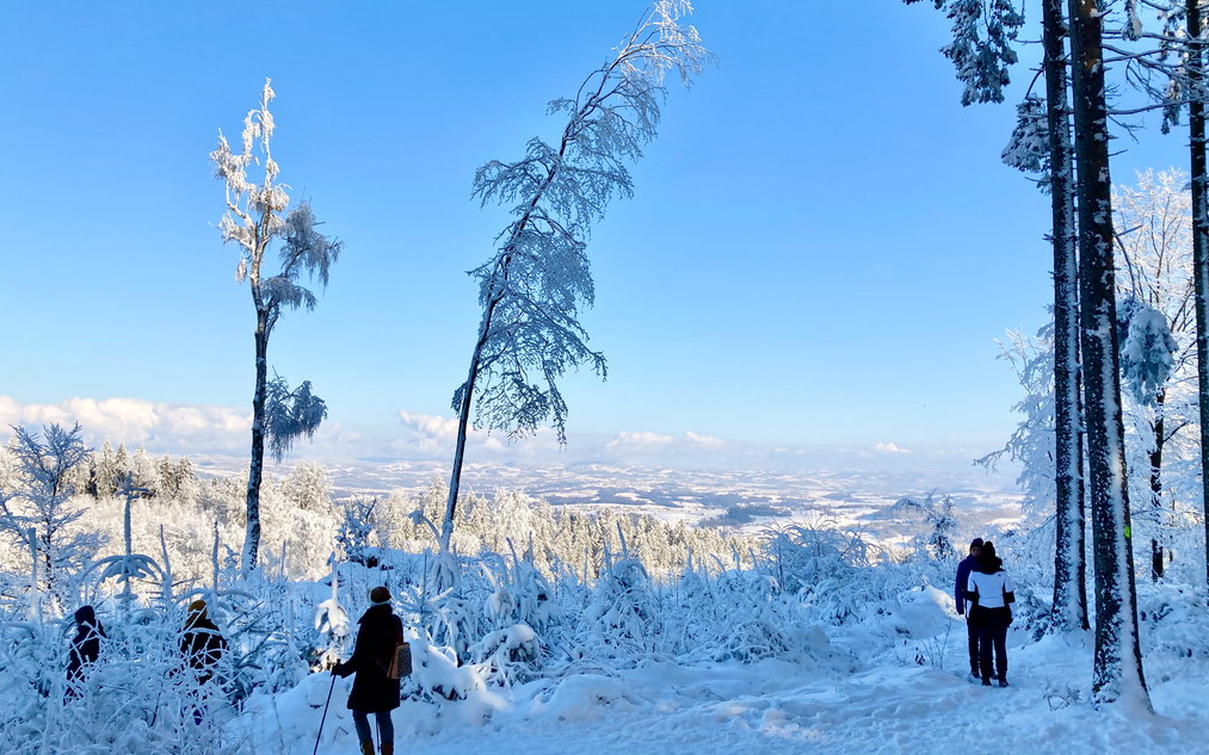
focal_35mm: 30
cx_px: 605
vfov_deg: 41.8
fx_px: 988
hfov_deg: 62.9
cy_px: 335
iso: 25
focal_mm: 3.99
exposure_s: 1/2288
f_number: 1.8
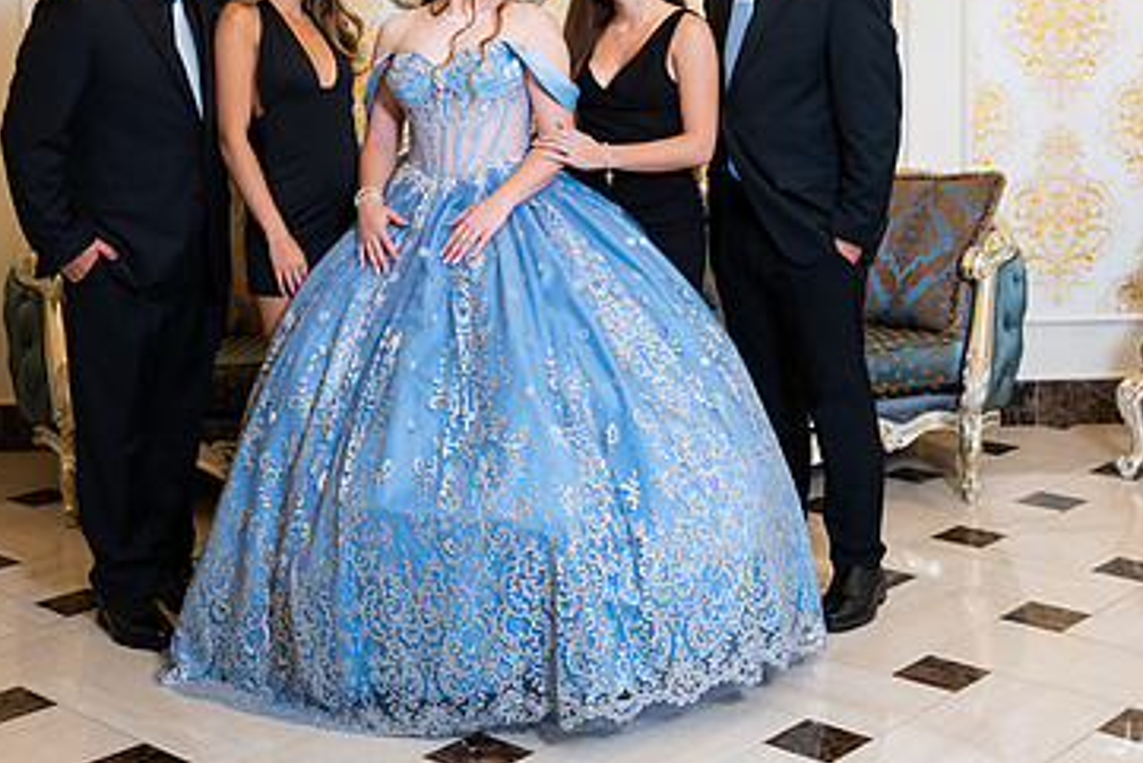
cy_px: 163
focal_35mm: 55
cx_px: 581
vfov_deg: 24.3
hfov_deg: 36.2
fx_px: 1747
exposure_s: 1/160
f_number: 4
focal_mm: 31
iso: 1000
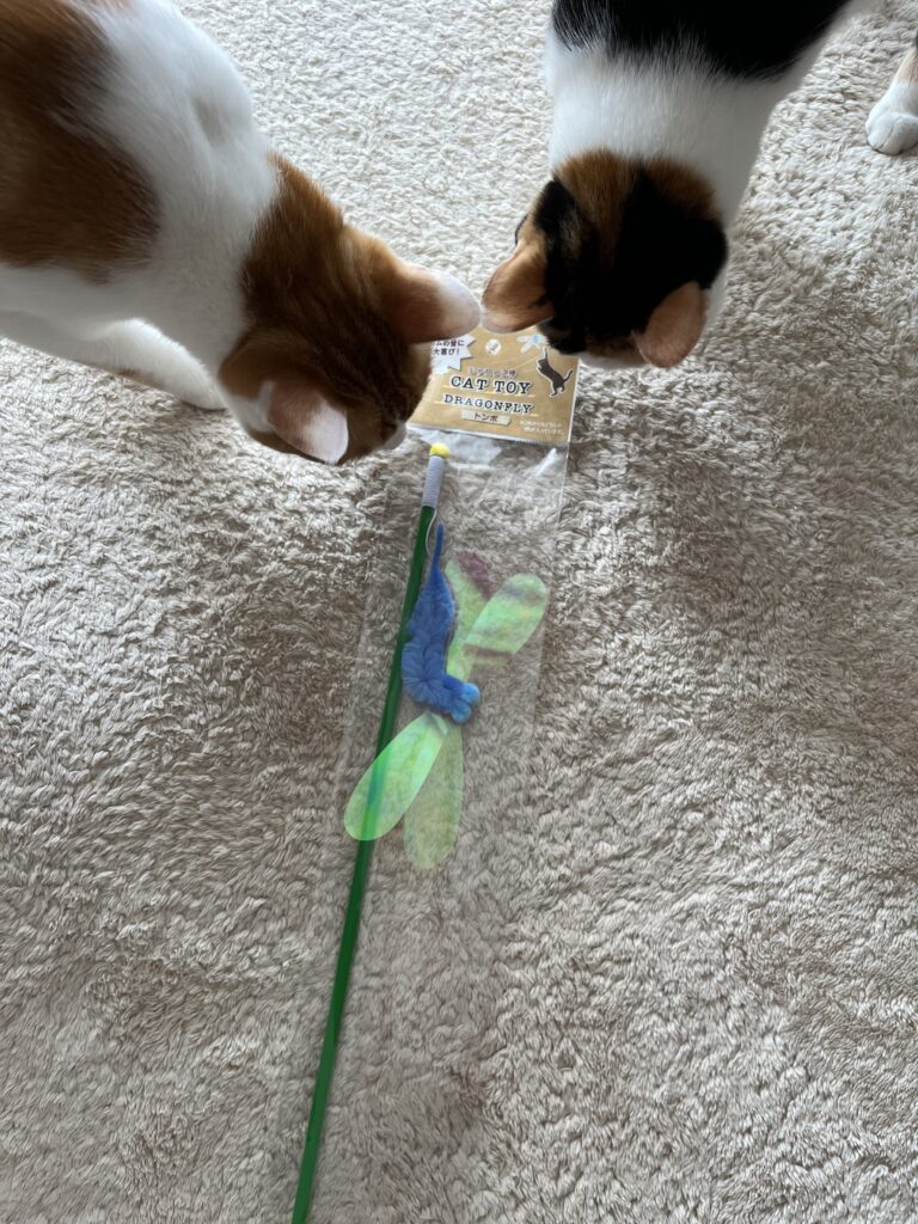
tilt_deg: -76.0
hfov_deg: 53.1
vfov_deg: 67.3
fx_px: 919
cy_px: 612
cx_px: 459
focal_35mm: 26
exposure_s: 1/120
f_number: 1.6
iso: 64
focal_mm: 5.1
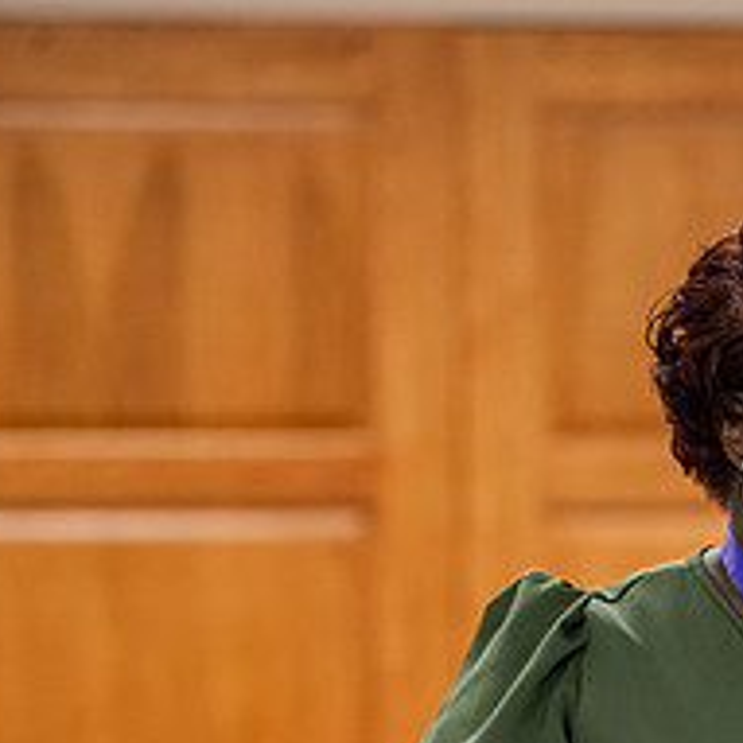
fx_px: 7528
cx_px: 821
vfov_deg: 5.6
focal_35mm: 310
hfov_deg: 5.6
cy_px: 749
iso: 2500
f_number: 2.8
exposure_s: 1/200
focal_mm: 120
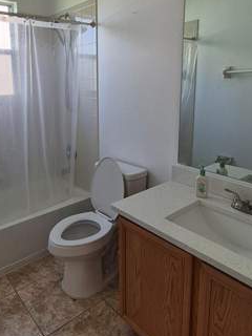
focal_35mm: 26
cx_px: 88
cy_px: 123
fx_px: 252
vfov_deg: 66.1
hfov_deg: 52.2
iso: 50
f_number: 2.2
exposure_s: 1/120
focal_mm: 1.74
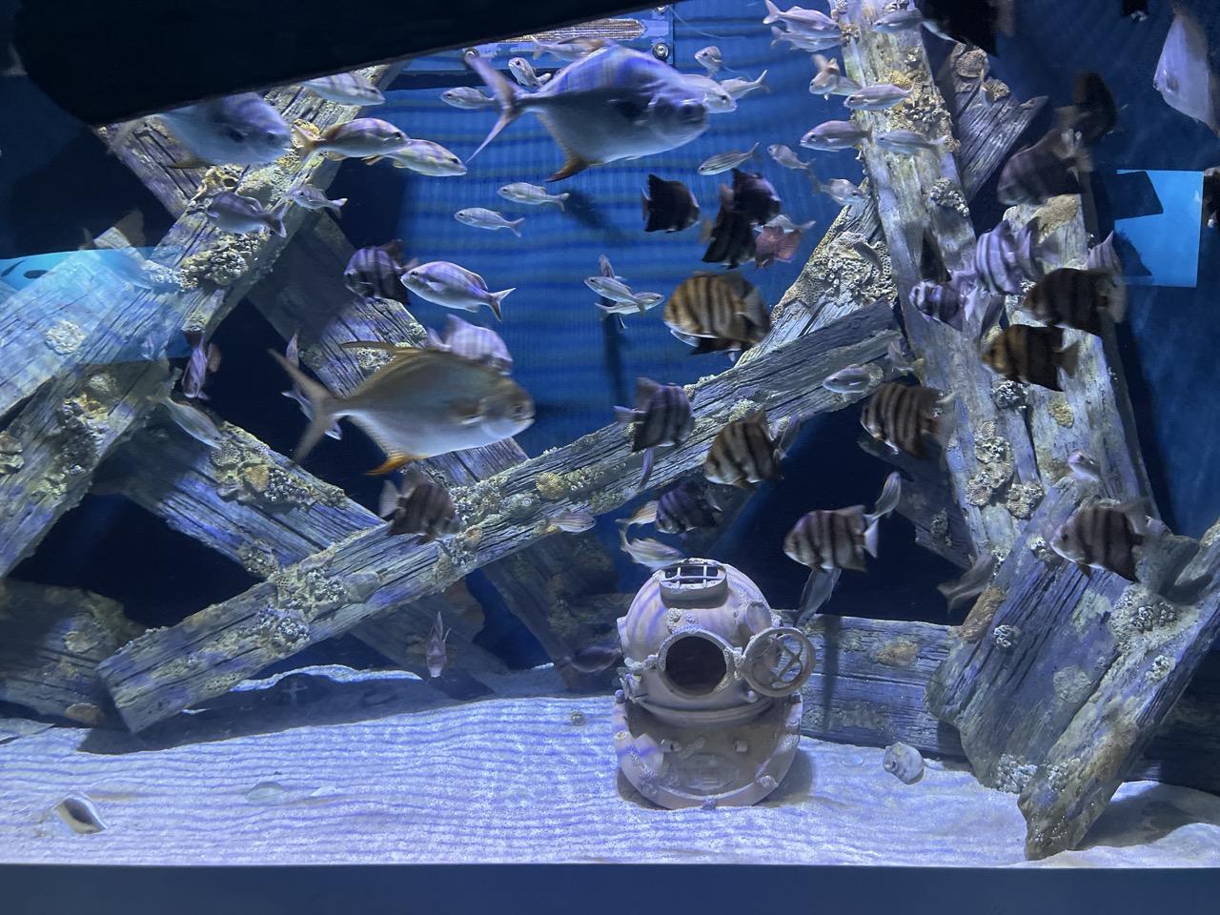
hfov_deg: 67.3
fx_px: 916
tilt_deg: -11.2
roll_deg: +0.3
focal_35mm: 26
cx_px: 610
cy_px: 458
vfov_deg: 53.1
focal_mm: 5.1
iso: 640
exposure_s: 1/30
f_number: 1.6
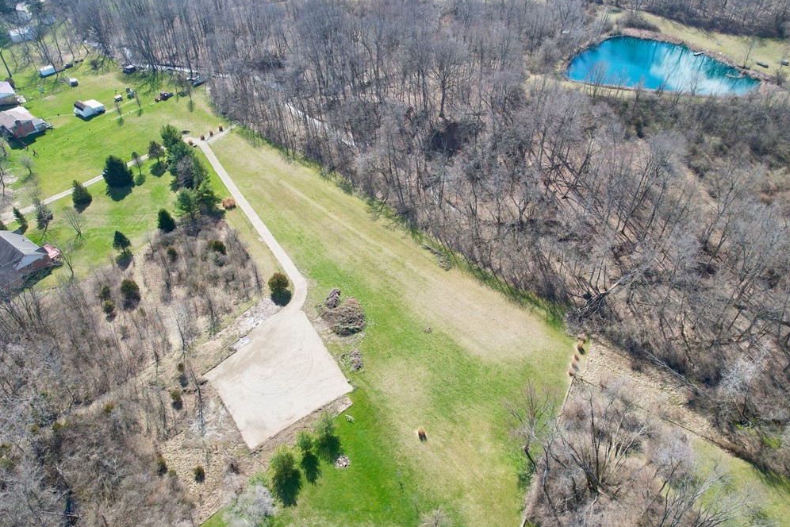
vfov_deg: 53.1
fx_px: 527
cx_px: 392
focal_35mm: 24
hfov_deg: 73.7
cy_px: 277
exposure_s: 1/640
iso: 110
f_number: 2.8
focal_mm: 8.38
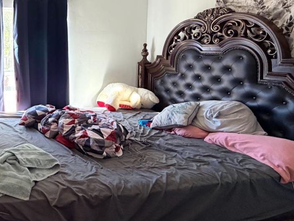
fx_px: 255
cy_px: 68
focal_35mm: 30
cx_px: 29
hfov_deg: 52.6
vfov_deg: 45.9
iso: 400
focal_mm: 2.22
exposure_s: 1/60
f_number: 2.2
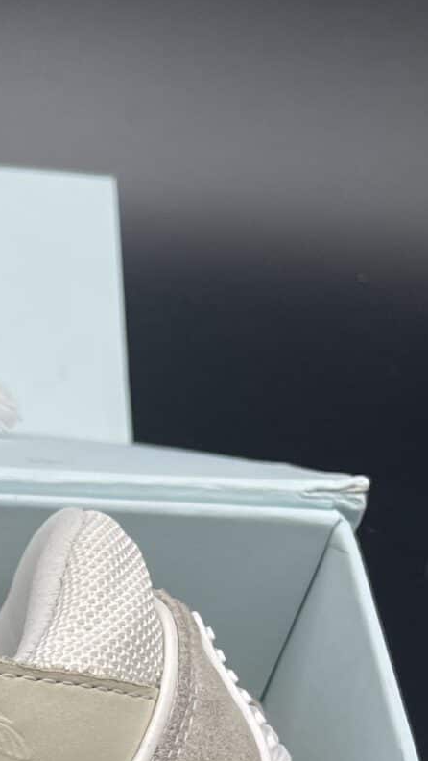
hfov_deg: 12.7
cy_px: 911
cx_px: -305
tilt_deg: -57.4
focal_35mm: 88
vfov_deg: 22.3
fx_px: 1774
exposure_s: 1/775
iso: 32
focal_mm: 5.1
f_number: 1.6
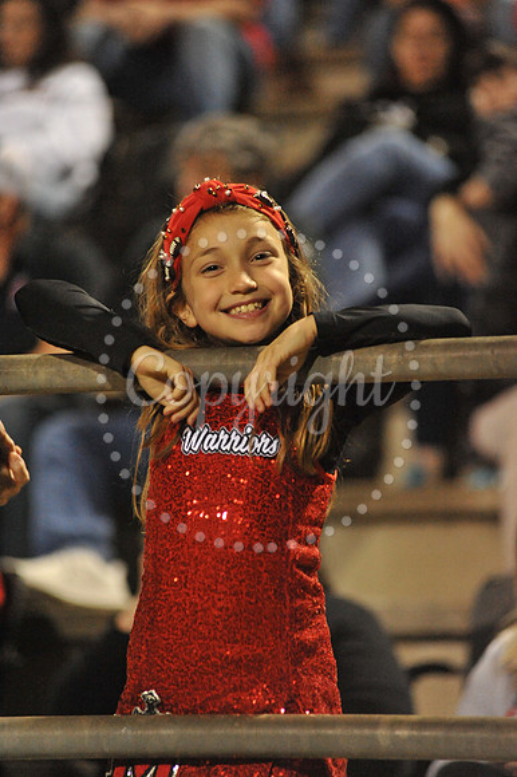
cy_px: 388
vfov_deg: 11.1
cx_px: 258
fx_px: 3990
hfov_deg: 7.4
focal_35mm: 185
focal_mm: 185
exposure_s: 1/200
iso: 6400
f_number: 4
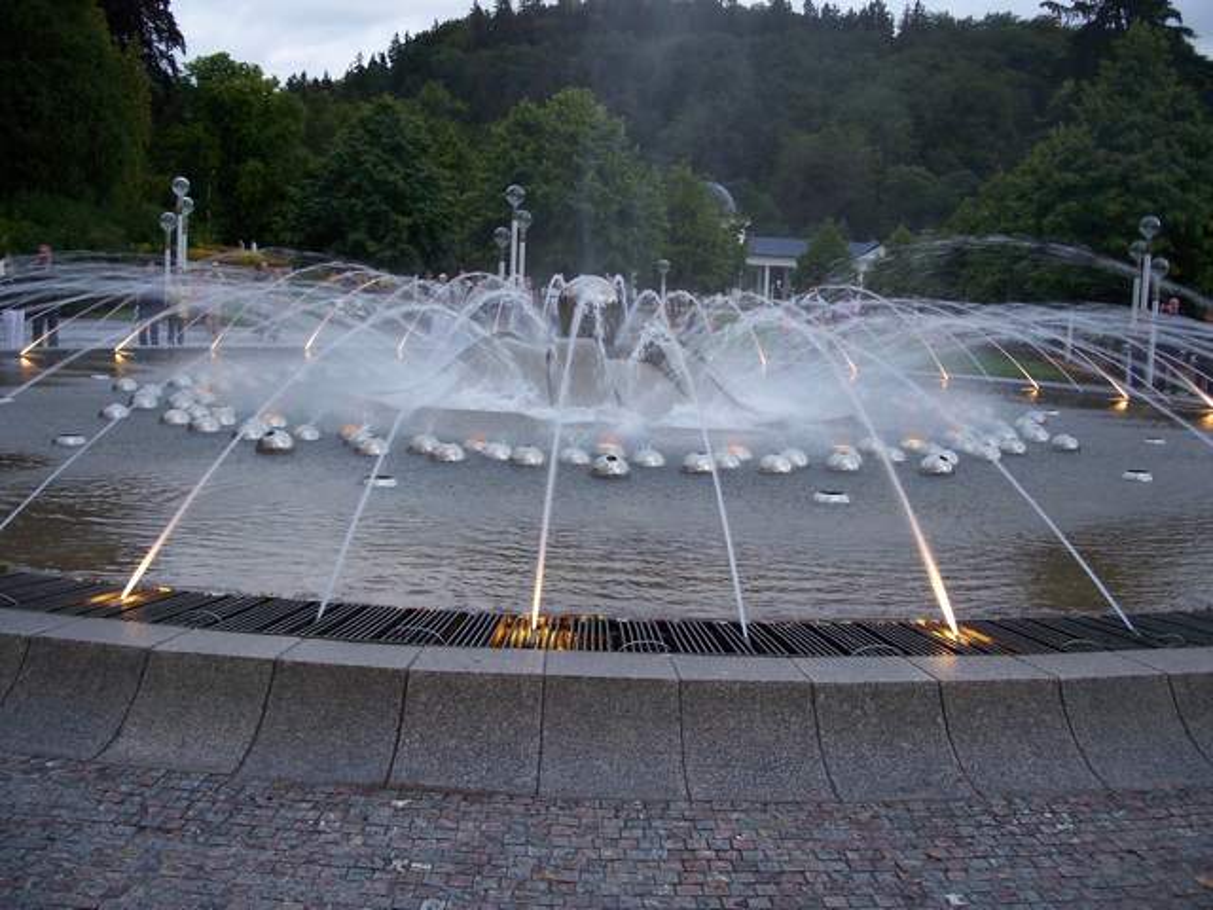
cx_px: 606
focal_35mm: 37
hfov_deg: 50.1
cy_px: 455
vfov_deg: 38.7
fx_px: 1297
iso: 200
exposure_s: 1/30
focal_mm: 7.8
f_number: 2.8
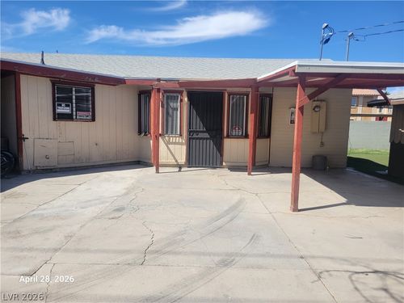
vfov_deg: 53.1
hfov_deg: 67.3
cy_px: 152
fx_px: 303
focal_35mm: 26
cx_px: 202
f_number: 1.8
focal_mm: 5.4
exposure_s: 1/2937
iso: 40
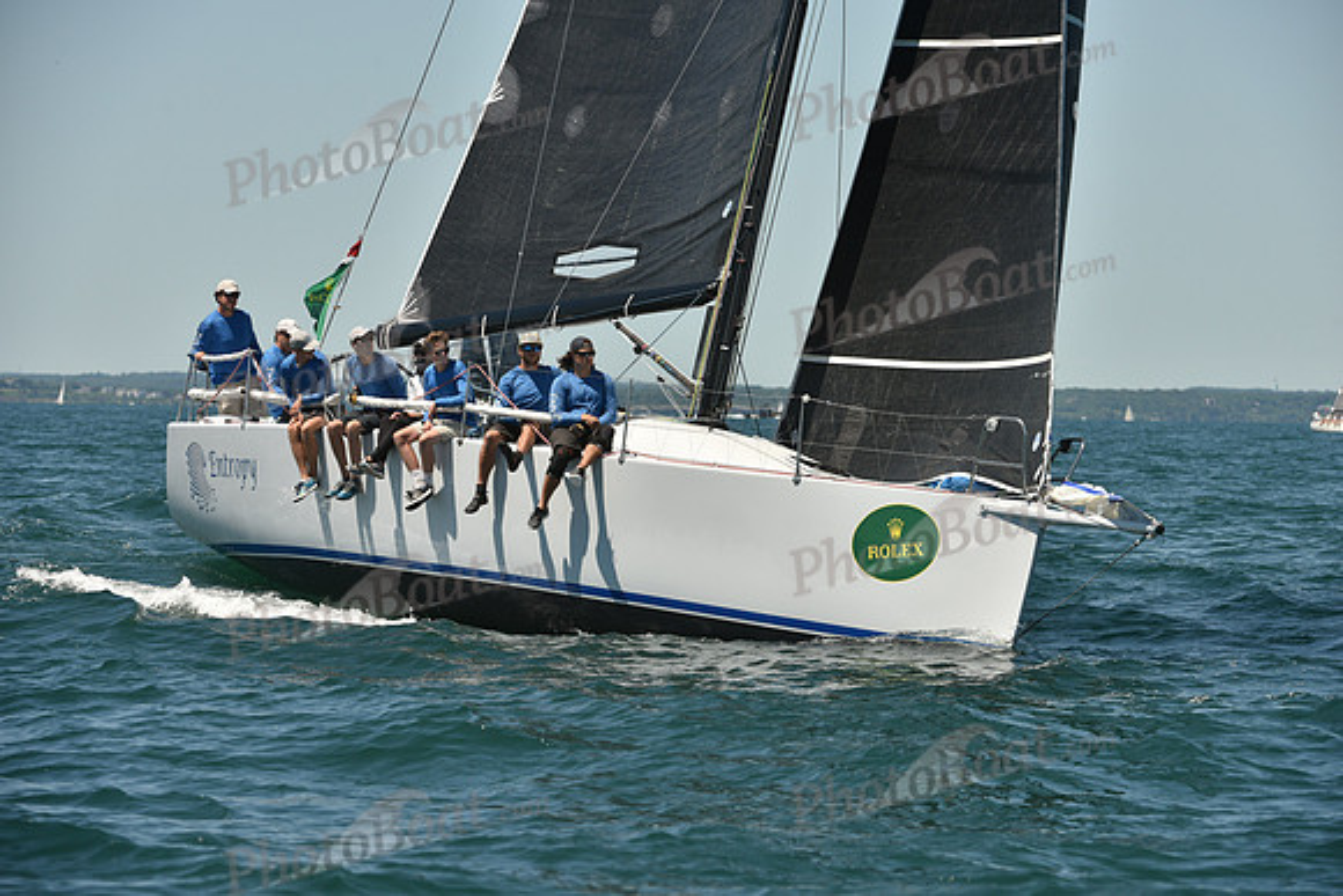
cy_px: 448
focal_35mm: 220
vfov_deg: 6.2
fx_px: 8209
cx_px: 672
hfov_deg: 9.4
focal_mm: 220
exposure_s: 1/1000
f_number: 8
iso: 250
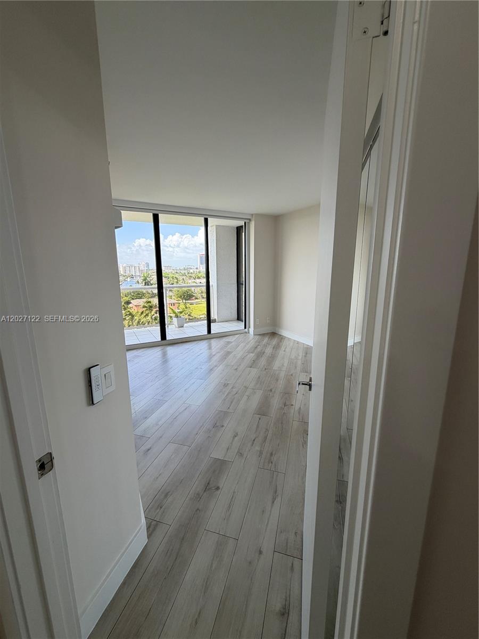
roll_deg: +0.2
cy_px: 320
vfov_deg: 102.1
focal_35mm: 14
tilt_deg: -10.2
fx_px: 258
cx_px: 240
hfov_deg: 85.7
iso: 64
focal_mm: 2.22
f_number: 2.2
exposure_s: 1/155
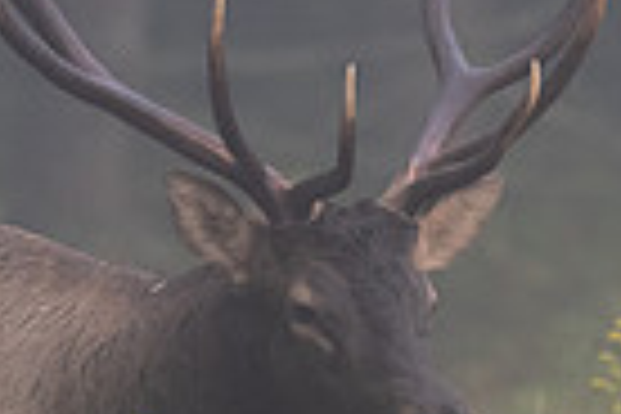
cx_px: 32
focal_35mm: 1844
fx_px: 31807
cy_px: 340
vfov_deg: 0.7
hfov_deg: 1.1
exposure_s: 1/800
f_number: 6
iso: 3600
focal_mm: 440
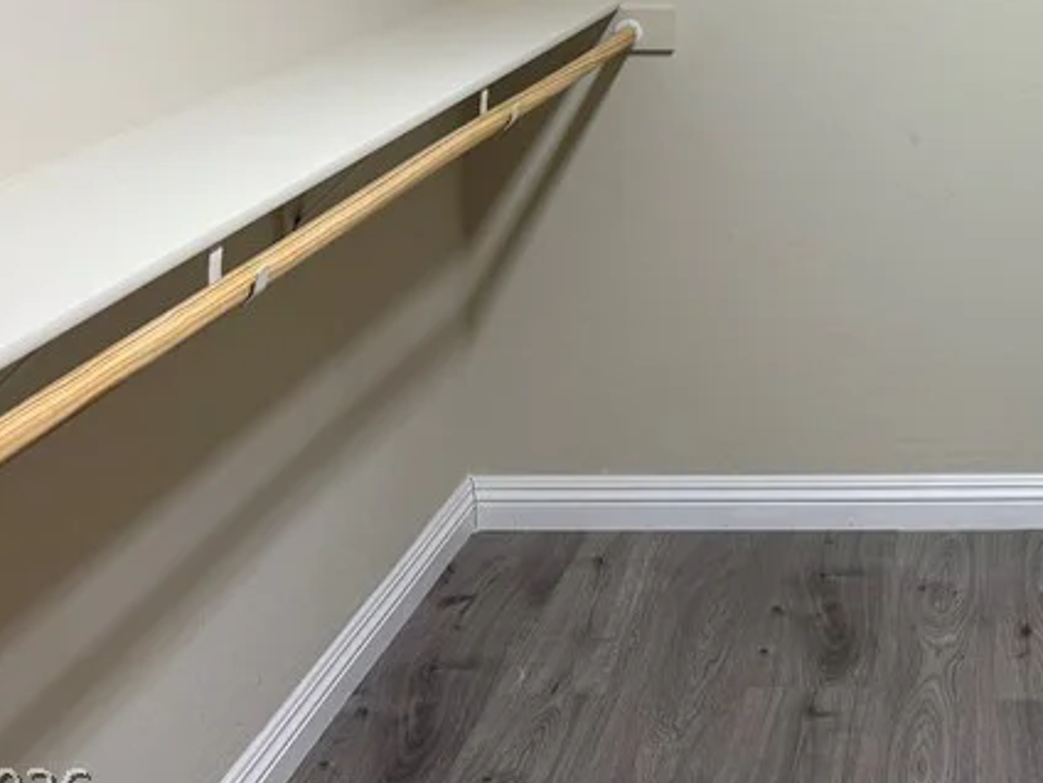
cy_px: -116
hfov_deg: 30.5
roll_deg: -0.2
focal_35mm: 58
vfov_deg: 23.4
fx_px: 1748
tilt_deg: -2.5
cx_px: 1082
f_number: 1.78
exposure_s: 1/120
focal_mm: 6.76
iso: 64
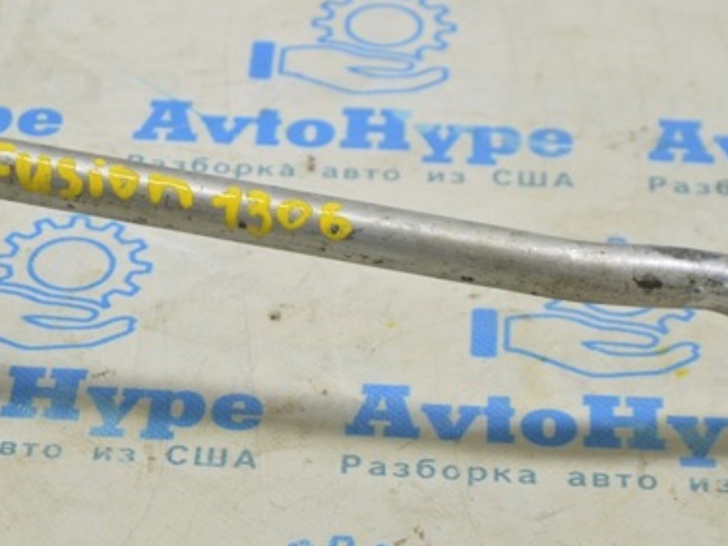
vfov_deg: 11.0
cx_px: 159
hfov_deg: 14.6
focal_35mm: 135
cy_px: 206
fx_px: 2835
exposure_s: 1/20
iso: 400
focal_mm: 55
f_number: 5.6
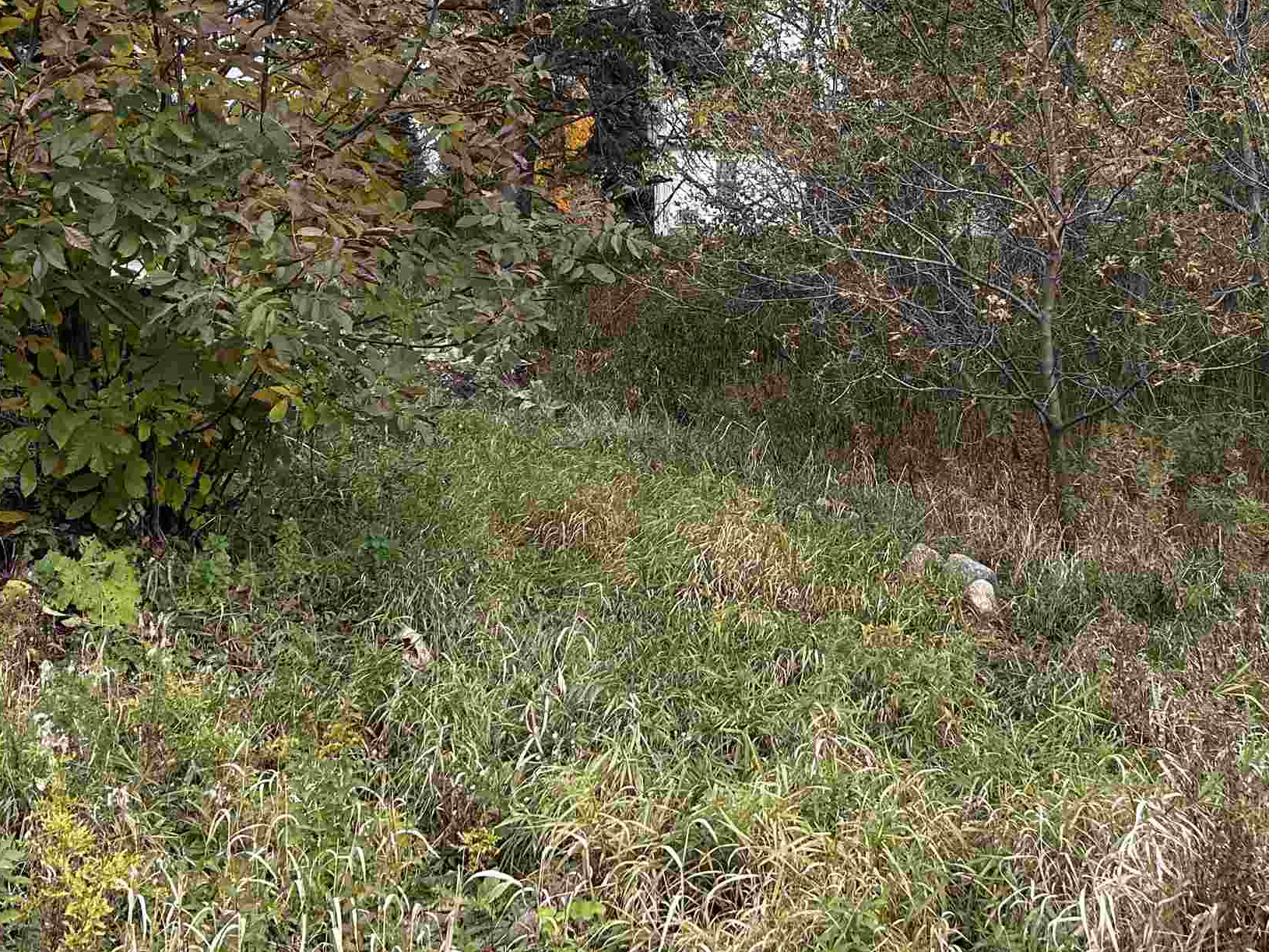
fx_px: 1797
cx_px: 838
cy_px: 336
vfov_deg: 29.5
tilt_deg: -1.5
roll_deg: +0.5
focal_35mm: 49
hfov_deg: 38.5
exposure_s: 1/859
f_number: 1.5
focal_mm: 5.7
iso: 50
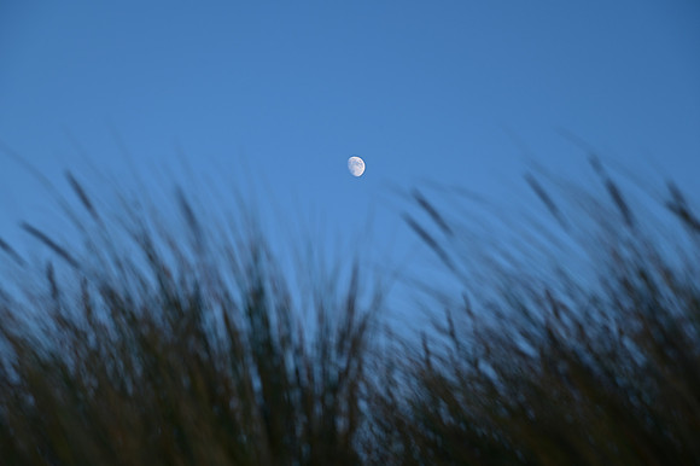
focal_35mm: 120
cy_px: 233
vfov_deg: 11.4
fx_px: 2332
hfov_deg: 17.1
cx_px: 350
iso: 100
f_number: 7.1
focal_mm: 120
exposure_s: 1/125
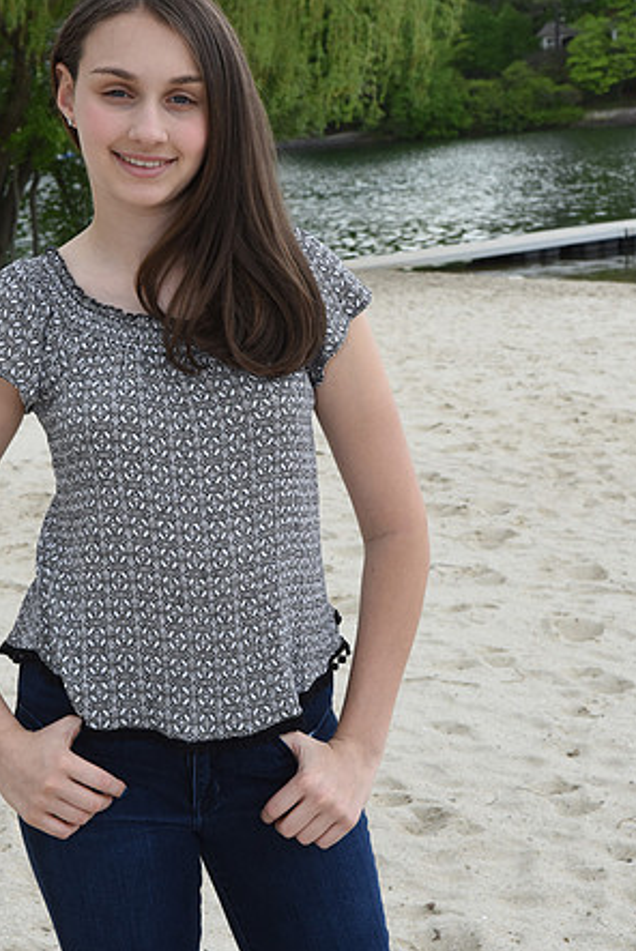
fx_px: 1905
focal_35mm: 72
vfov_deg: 28.0
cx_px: 255
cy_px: 444
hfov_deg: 18.9
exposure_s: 1/200
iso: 640
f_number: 11
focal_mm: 55
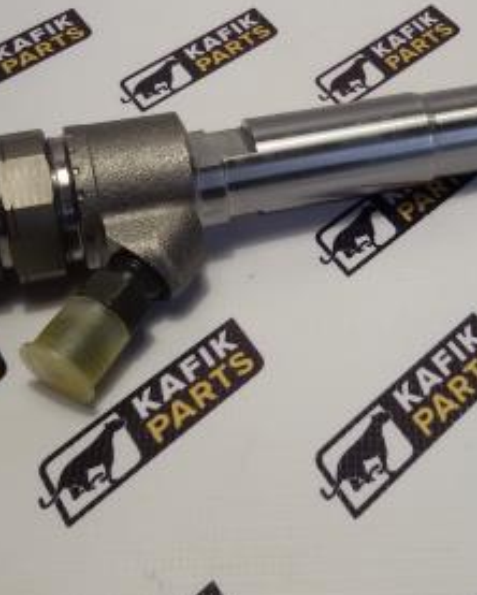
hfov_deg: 25.5
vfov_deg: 31.6
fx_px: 1040
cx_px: 357
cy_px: 186
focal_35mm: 59
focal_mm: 2.93
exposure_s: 1/33
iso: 40
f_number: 2.4
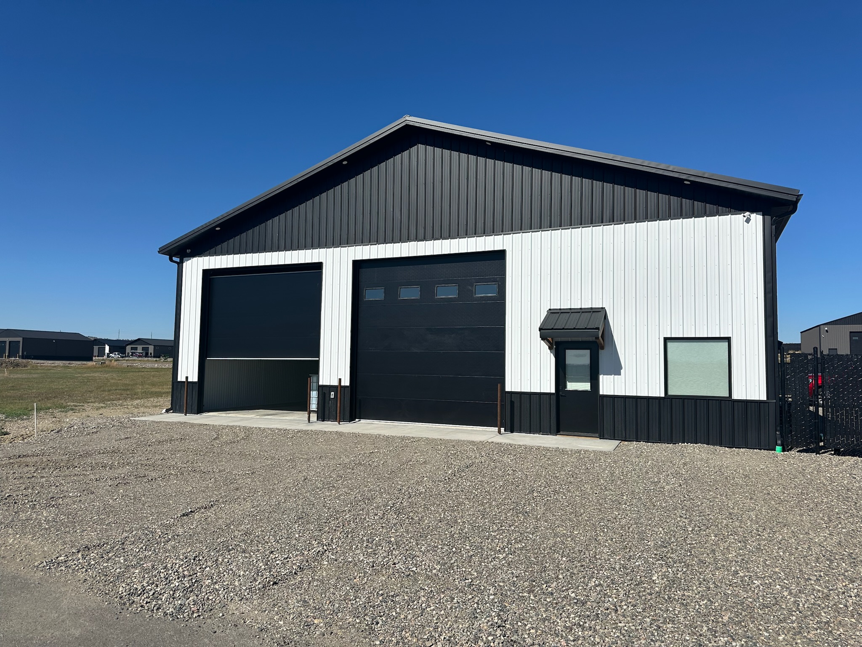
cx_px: 431
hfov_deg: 71.6
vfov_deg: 56.8
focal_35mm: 24
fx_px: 598
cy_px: 324
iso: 80
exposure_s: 1/8197
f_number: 1.78
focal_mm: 6.86
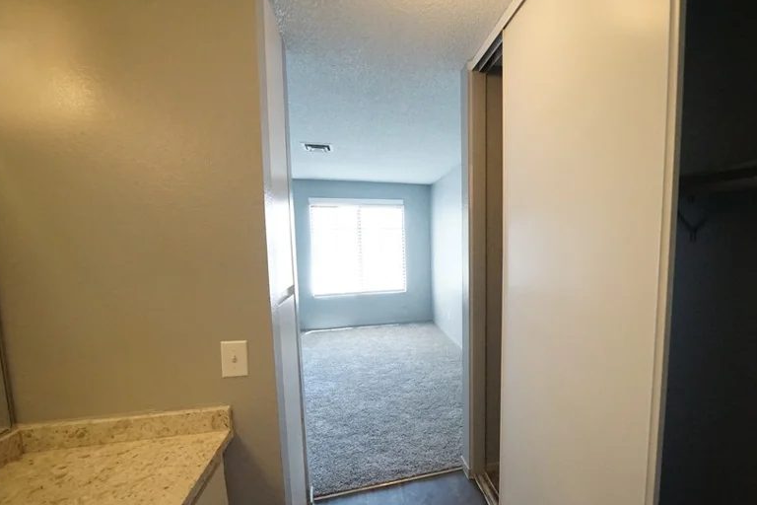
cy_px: 274
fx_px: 336
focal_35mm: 16
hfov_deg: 95.1
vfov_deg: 73.6
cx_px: 464
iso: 10000
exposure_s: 1/250
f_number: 6.3
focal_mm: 12
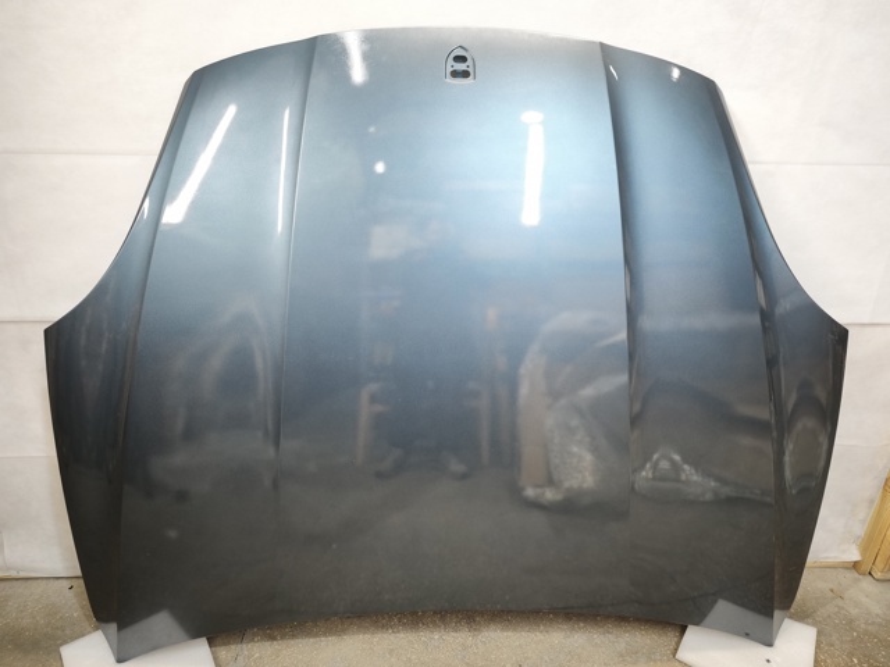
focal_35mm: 23
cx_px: 445
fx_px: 591
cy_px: 334
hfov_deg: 73.9
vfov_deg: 58.9
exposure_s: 1/99.9
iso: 320
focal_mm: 6.45
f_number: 1.62
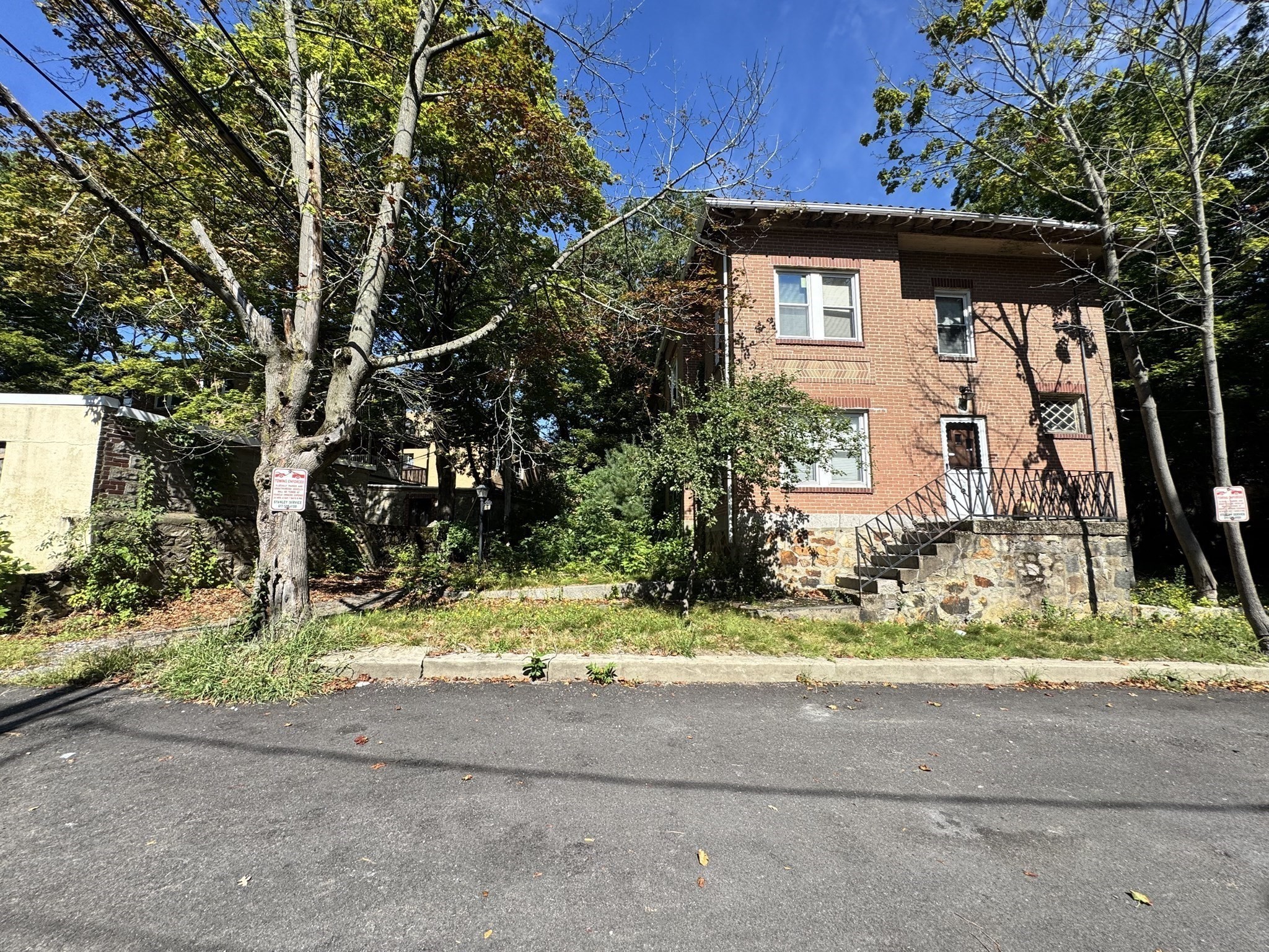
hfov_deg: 102.1
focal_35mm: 14
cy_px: 476
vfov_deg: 85.7
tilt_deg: +6.8
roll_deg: -2.8
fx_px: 513
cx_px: 634
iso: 50
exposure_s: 1/1126
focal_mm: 2.22
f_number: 2.2
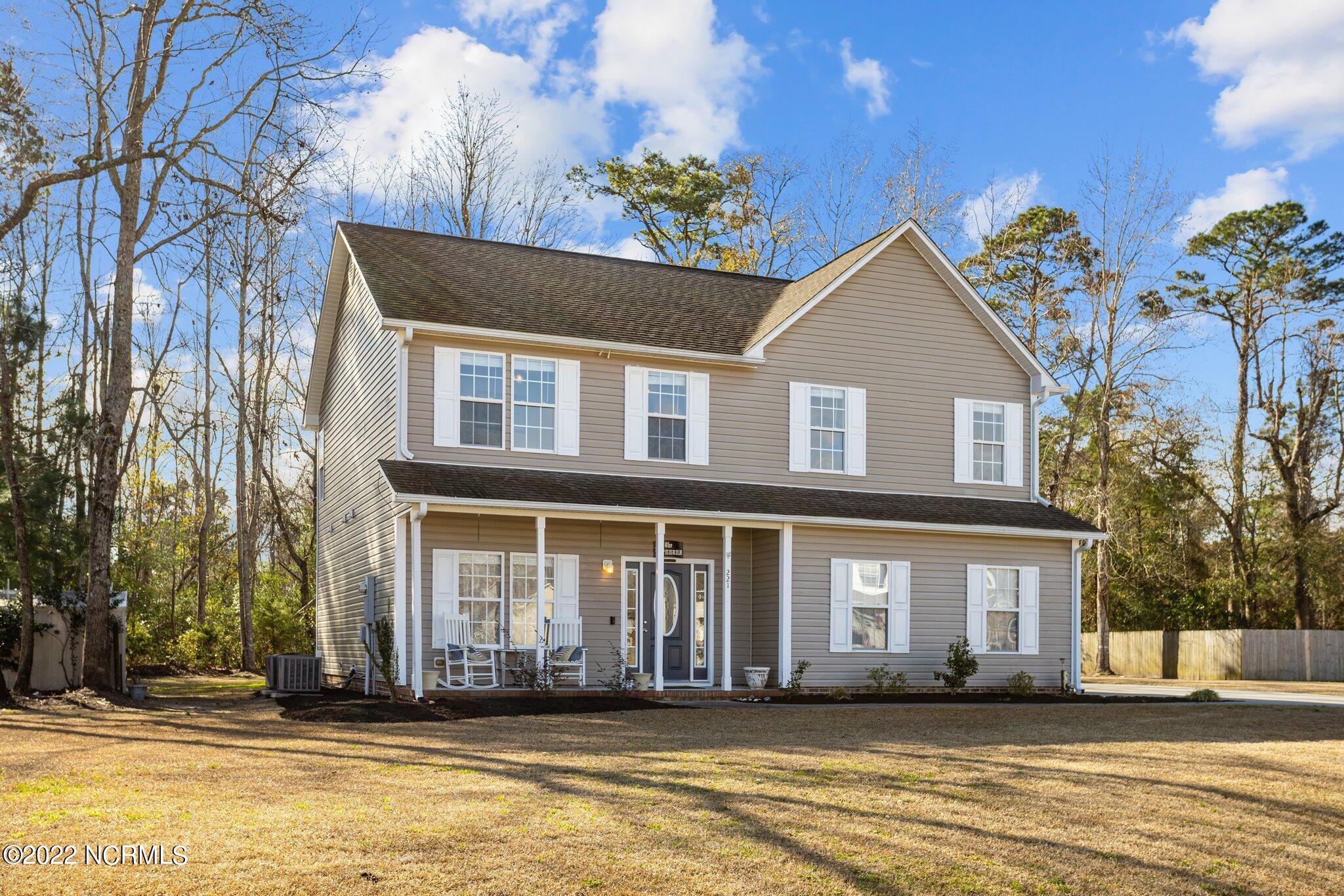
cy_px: 448
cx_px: 672
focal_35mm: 34
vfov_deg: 38.9
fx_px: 1269
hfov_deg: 55.8
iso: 125
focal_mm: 34
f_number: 8
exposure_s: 1/250
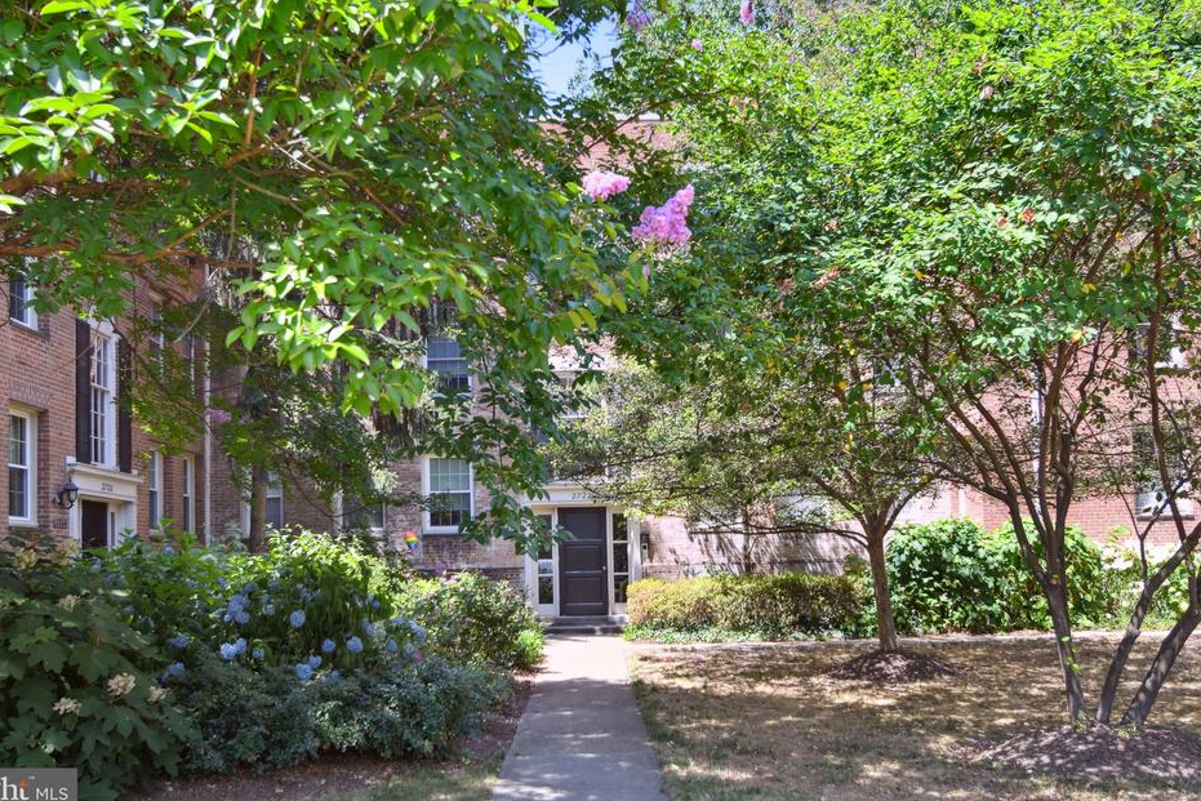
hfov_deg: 57.2
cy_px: 375
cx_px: 595
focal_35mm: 33
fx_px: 1101
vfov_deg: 40.0
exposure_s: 1/100
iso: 200
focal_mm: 20
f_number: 9
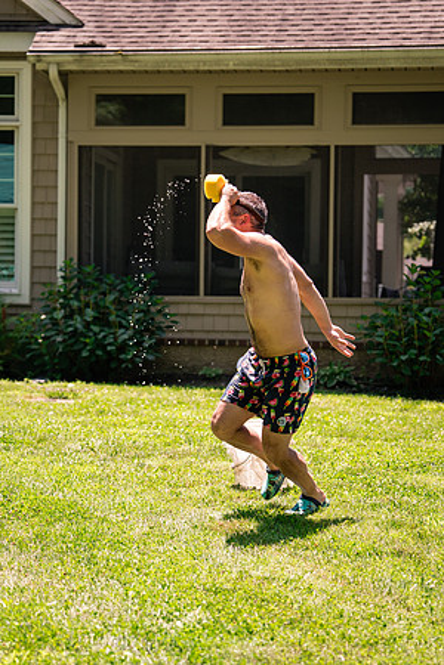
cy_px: 333
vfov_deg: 19.5
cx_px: 169
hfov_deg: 13.0
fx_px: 1942
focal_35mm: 105
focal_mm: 70
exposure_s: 1/1250
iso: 250
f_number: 2.8
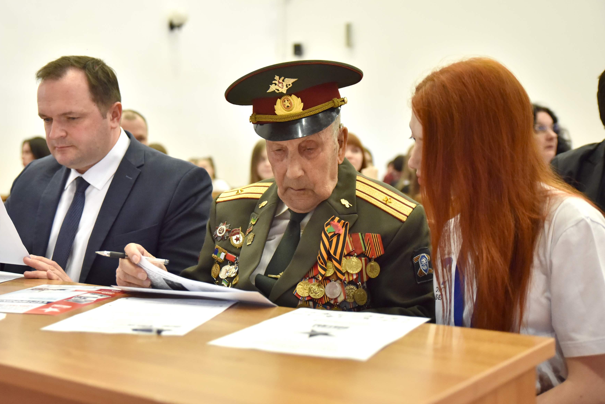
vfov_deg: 28.0
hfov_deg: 41.0
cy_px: 164
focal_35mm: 48
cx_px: 254
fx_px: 807
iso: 4000
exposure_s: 1/200
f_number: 3.2
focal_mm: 40
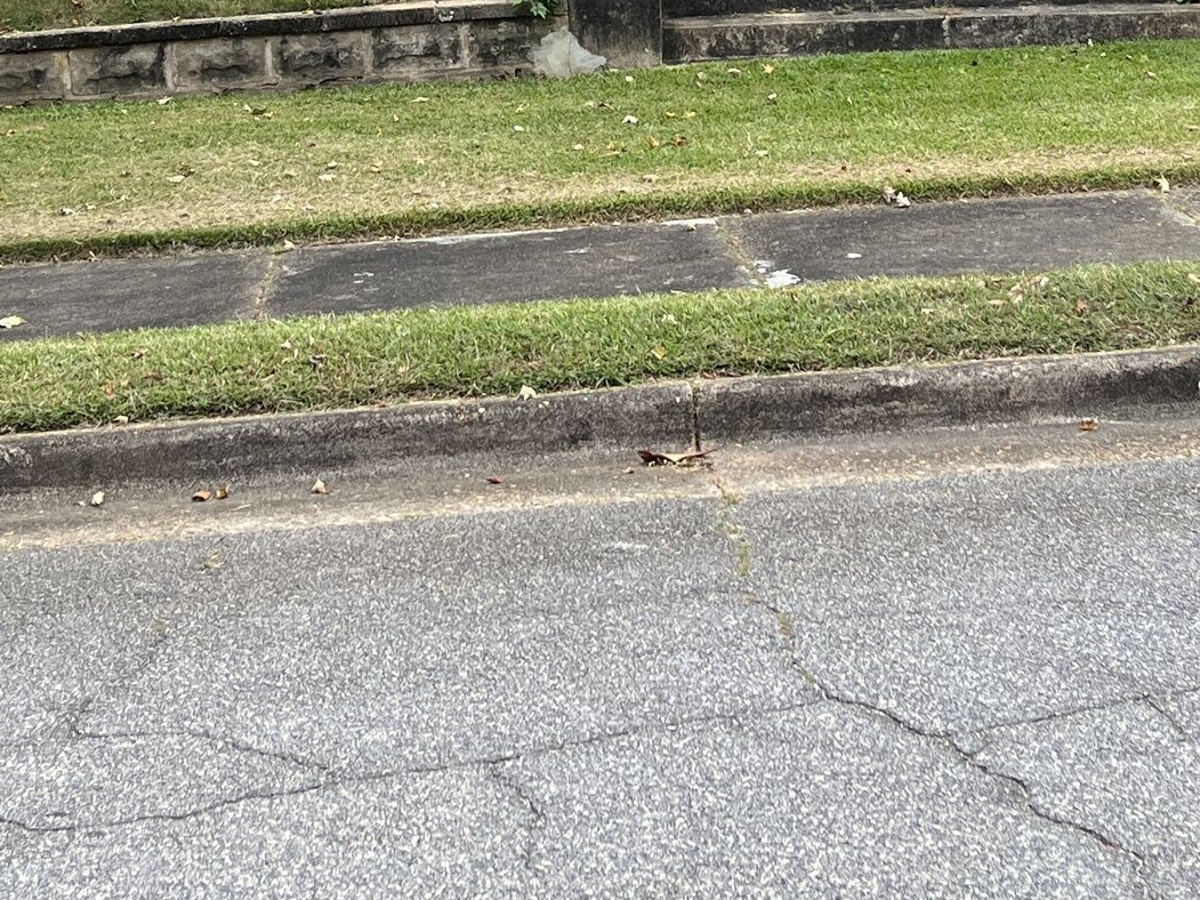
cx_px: 707
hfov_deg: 25.6
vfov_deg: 18.1
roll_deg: +1.3
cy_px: -278
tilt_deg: +2.9
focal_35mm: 76
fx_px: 2634
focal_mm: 5.1
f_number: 1.6
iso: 50
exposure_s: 1/520
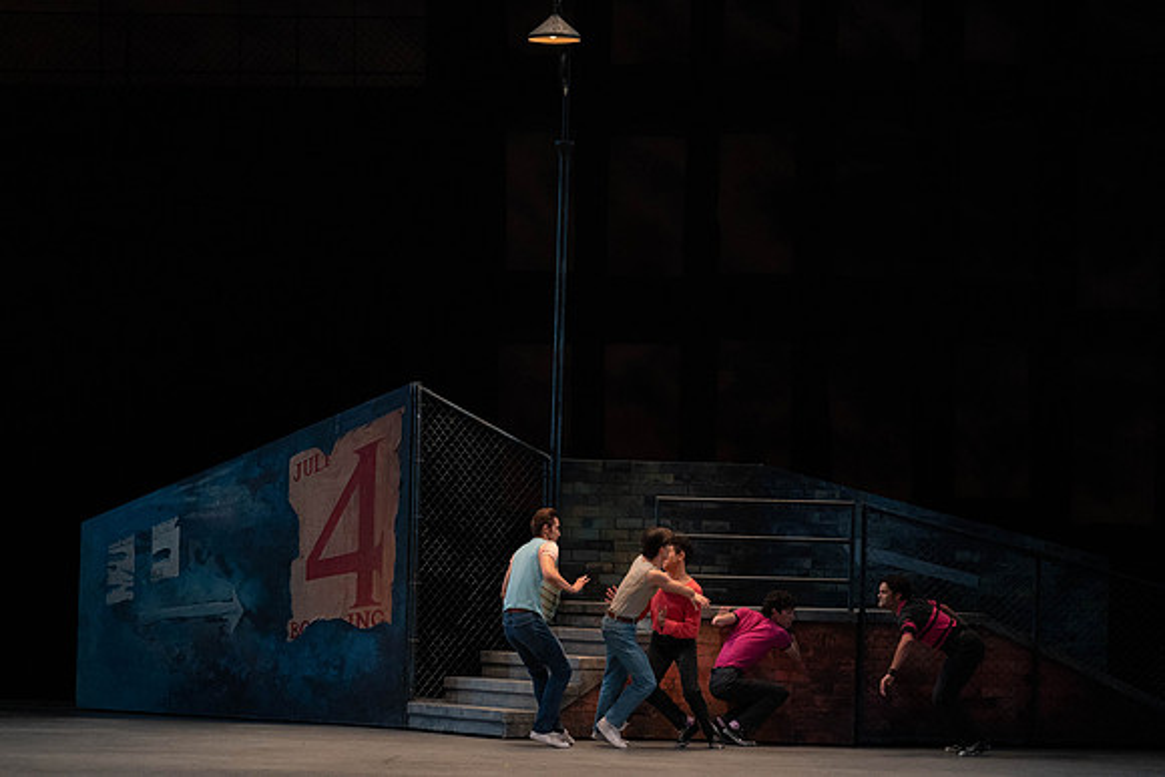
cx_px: 582
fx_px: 3949
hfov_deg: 16.8
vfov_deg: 11.2
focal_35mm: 122
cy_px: 388
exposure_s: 1/400
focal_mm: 122
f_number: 4.5
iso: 3200
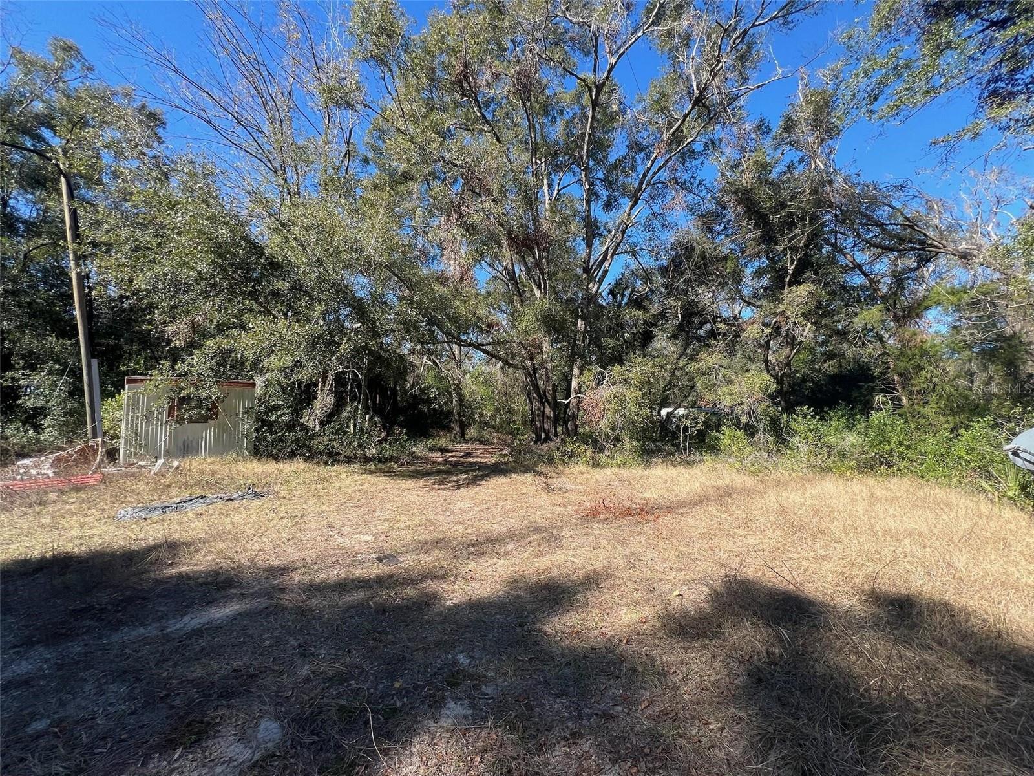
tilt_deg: +5.5
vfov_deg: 89.9
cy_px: 388
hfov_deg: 106.2
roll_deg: +1.1
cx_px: 517
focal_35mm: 13
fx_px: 388
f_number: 1.8
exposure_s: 1/467
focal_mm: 1.57
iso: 32
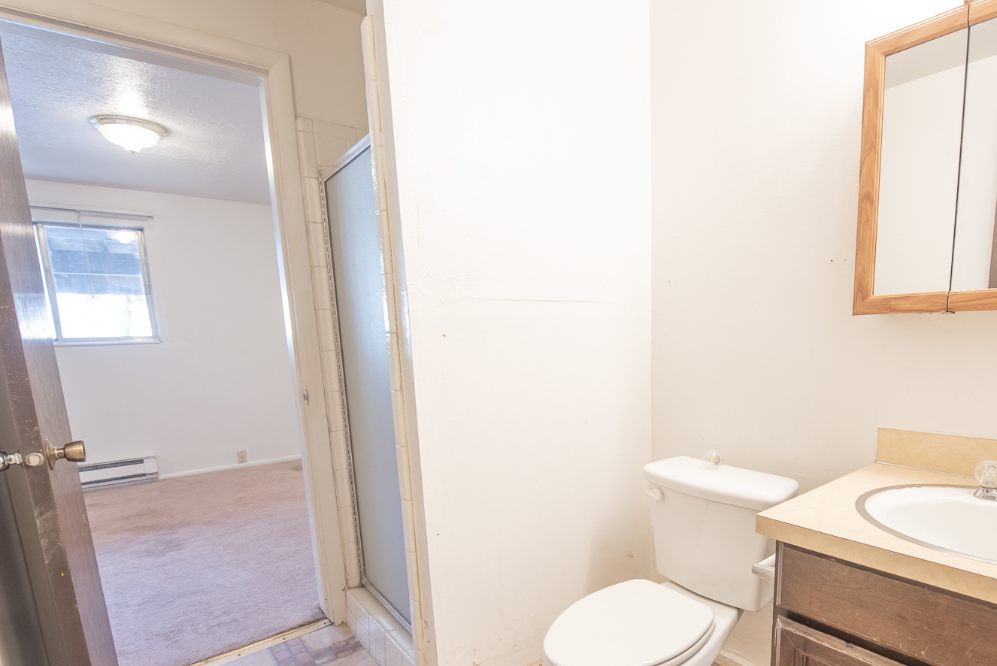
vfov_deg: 63.4
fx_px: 527
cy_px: 428
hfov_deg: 86.0
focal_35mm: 19
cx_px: 588
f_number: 3.5
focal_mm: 14
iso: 1000
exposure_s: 1/50
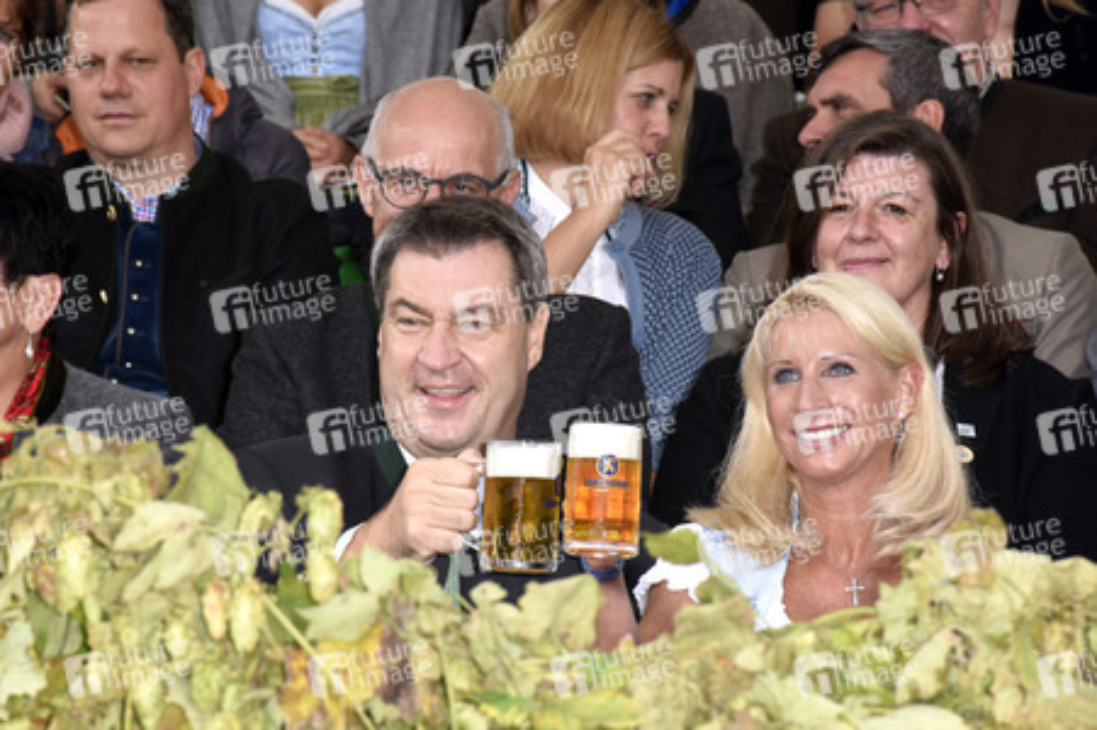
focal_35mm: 210
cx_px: 548
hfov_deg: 9.8
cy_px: 365
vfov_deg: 6.5
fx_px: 6394
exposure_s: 1/160
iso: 320
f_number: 8
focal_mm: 140
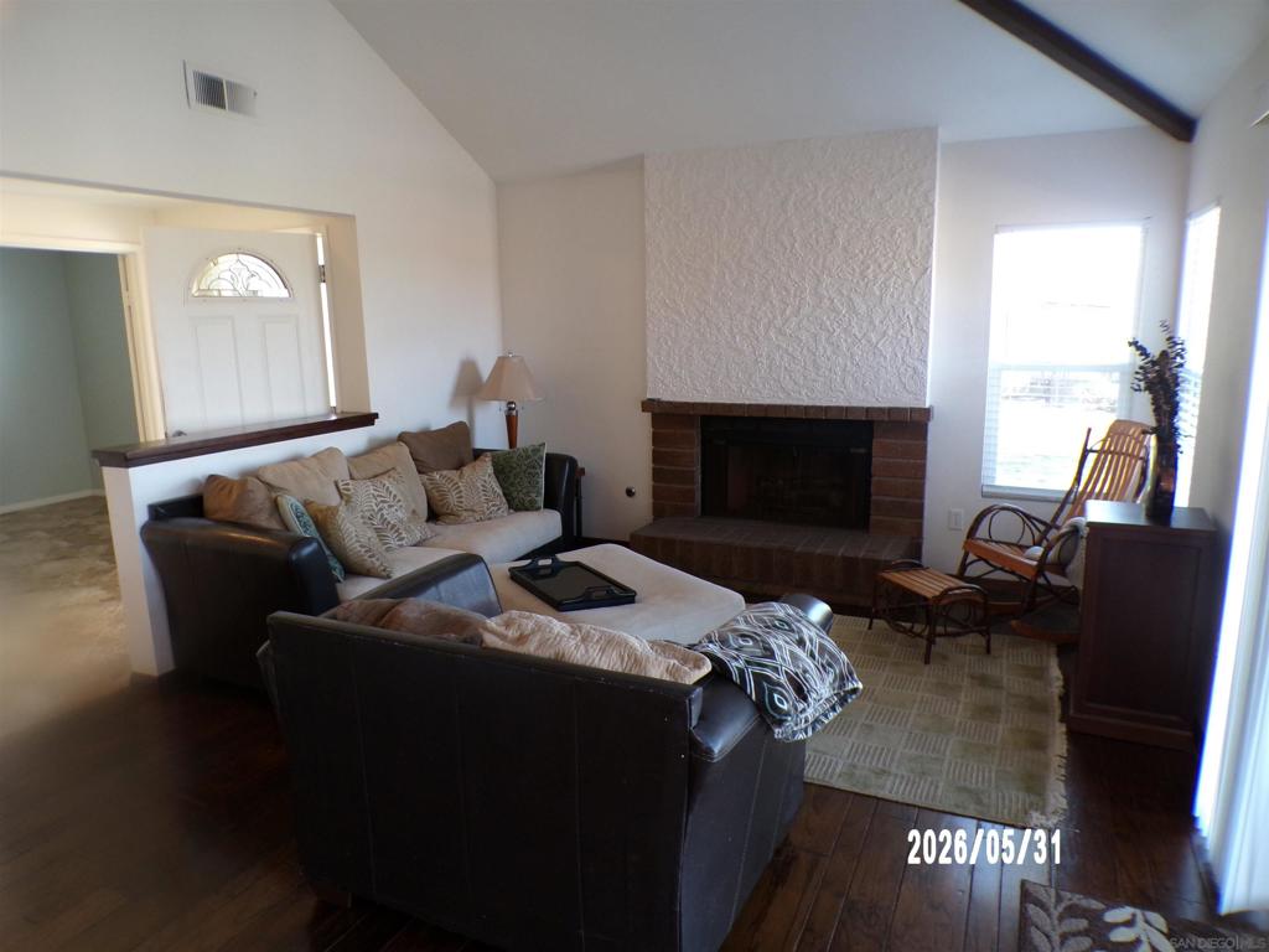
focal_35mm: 24
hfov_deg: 71.6
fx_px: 880
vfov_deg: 56.8
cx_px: 634
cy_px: 476
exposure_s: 1/34
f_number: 3
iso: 200
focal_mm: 4.3
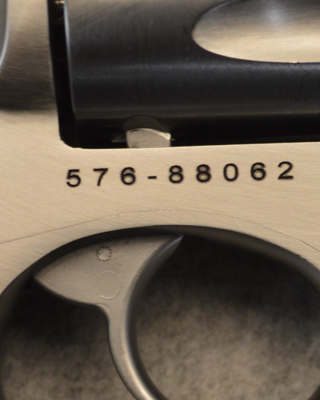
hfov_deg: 11.5
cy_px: 292
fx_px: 1587
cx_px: 250
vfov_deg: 14.3
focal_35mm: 134
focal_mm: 20
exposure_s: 1/30
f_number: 3.8
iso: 400
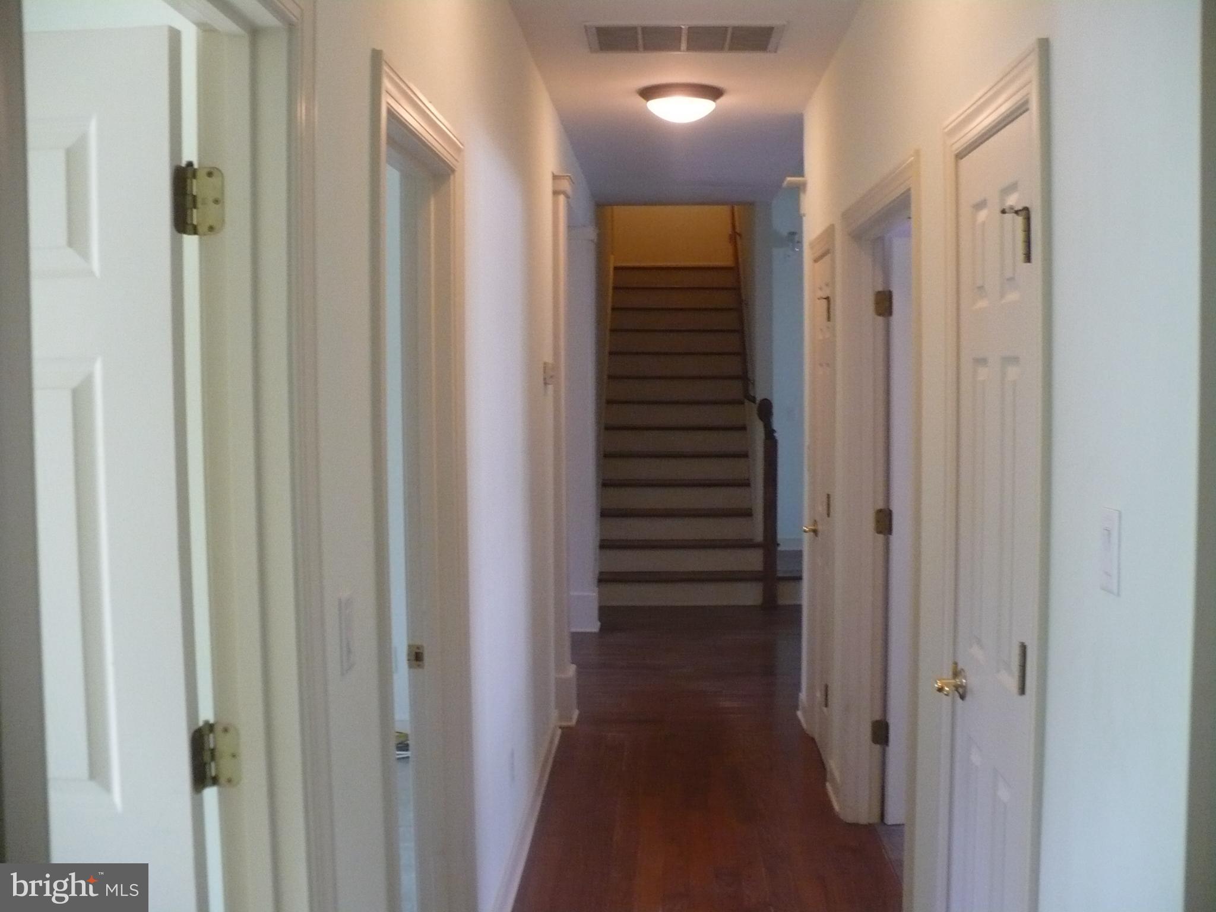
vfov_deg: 38.7
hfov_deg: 50.1
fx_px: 1300
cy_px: 456
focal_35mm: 37
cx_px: 608
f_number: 2.8
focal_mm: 6.1
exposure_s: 1/30
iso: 250
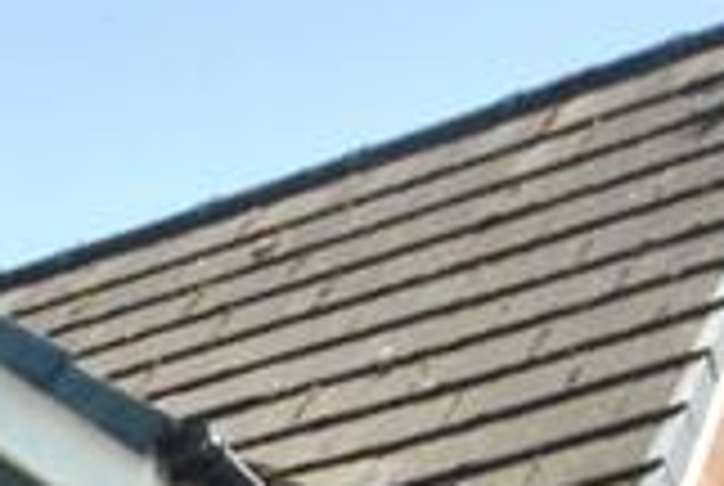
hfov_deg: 10.4
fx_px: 3083
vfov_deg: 7.7
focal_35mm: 153
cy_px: 1494
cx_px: -1313
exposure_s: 1/200
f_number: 7.1
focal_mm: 16
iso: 100
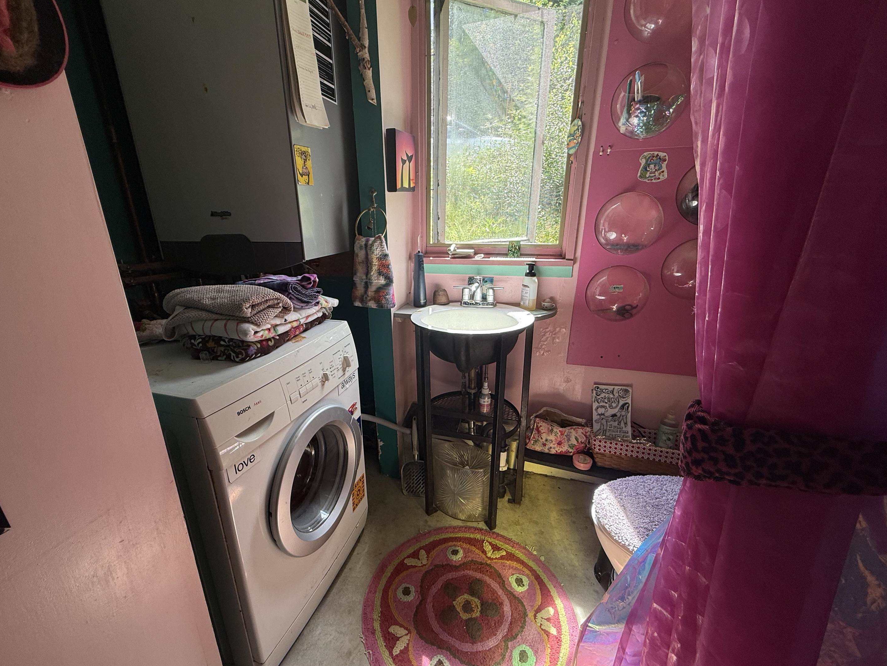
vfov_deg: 81.7
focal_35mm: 15
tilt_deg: -17.7
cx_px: 414
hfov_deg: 98.0
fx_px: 384
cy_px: 341
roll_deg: +1.5
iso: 64
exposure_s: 1/99
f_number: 2.2
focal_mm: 2.22
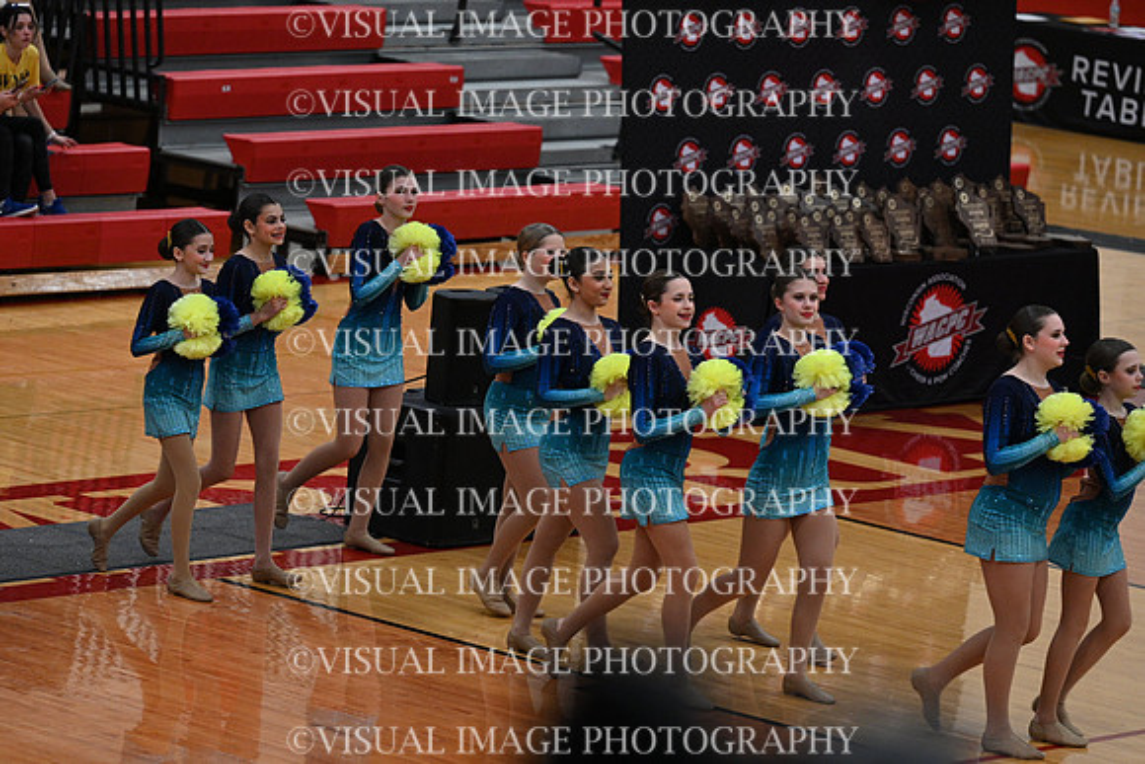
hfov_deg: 11.4
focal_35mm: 180
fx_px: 5726
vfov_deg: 7.6
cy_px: 382
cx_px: 572
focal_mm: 180
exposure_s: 1/400
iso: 4000
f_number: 4
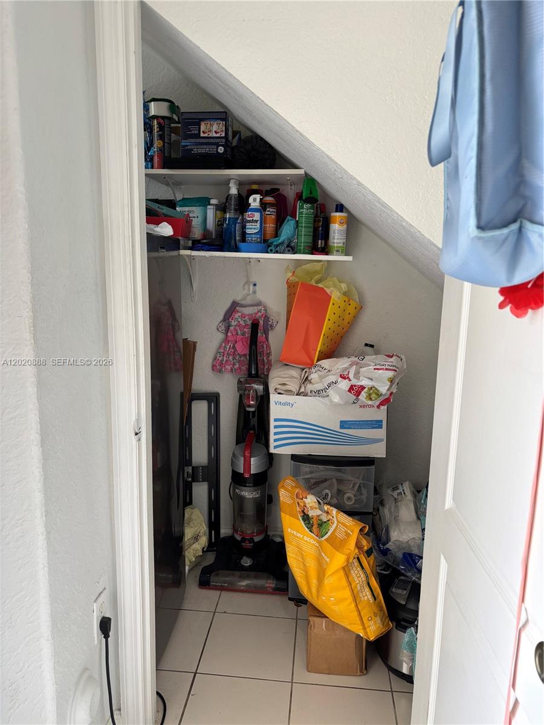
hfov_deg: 53.1
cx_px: 272
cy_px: 362
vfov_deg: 67.3
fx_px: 545
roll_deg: -0.9
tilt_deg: -9.7
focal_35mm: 26
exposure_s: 1/120
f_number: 1.6
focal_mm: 5.96
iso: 80
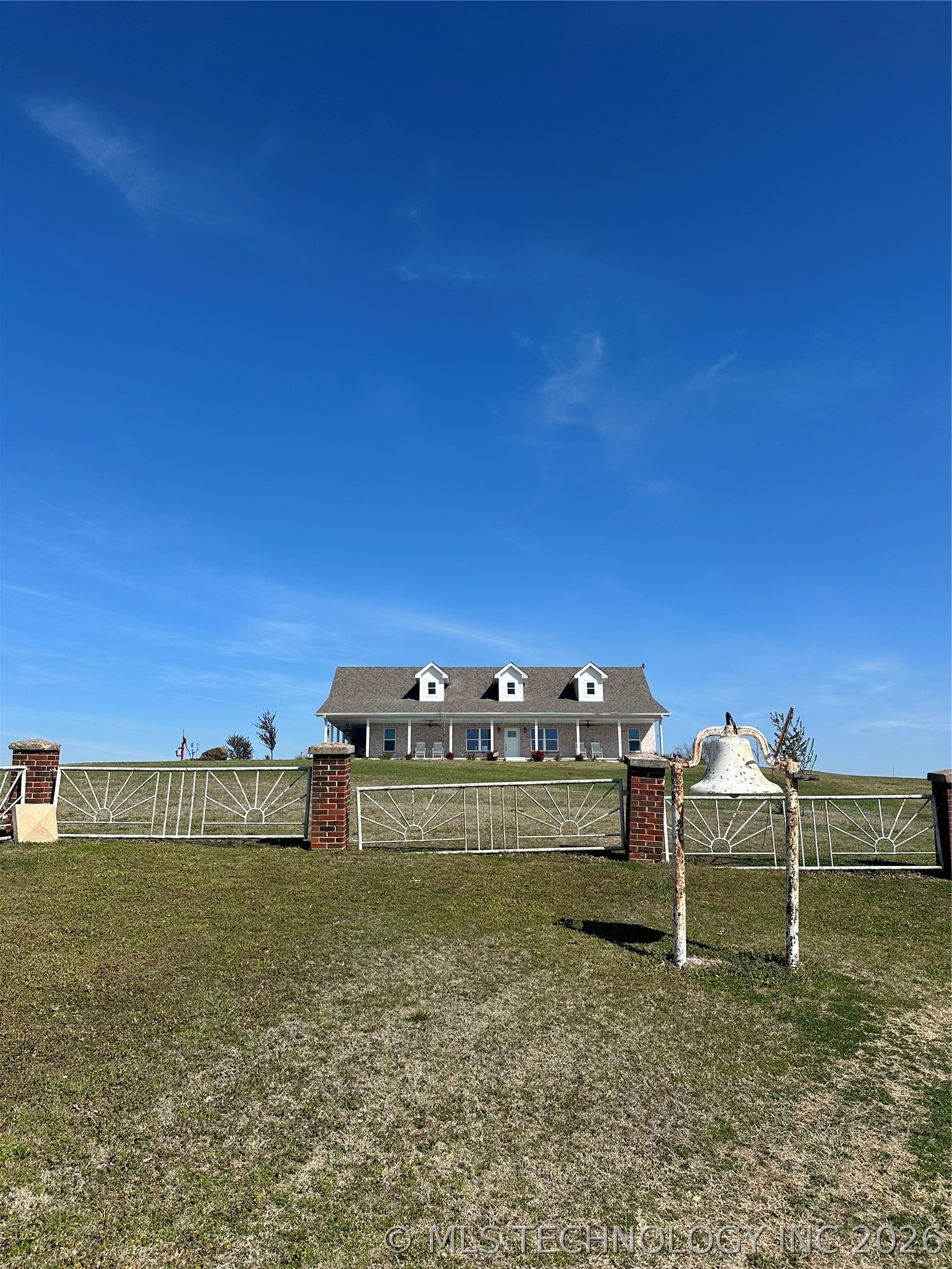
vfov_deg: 71.6
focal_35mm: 24
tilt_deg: +13.3
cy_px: 634
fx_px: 880
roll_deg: -1.2
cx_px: 476
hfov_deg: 56.8
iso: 80
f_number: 1.78
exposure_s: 1/5848
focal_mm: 6.86
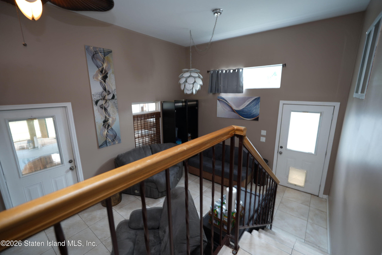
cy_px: 128
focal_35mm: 16
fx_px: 170
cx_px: 191
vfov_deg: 73.8
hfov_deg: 96.7
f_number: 4
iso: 64
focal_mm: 16
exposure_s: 1/1.6
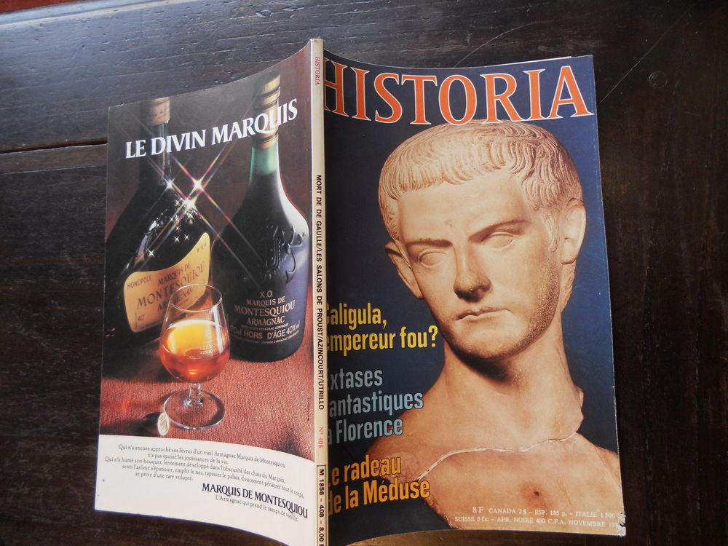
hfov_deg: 65.3
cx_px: 364
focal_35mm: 27
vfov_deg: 51.4
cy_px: 273
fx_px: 568
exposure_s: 1/60
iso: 80
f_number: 3.2
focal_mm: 4.9
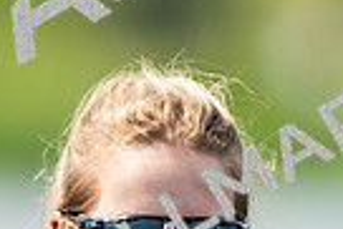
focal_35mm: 2561
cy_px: 434
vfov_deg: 0.5
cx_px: 146
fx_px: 24426
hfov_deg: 0.8
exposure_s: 1/2500
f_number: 4
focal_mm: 600
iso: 400
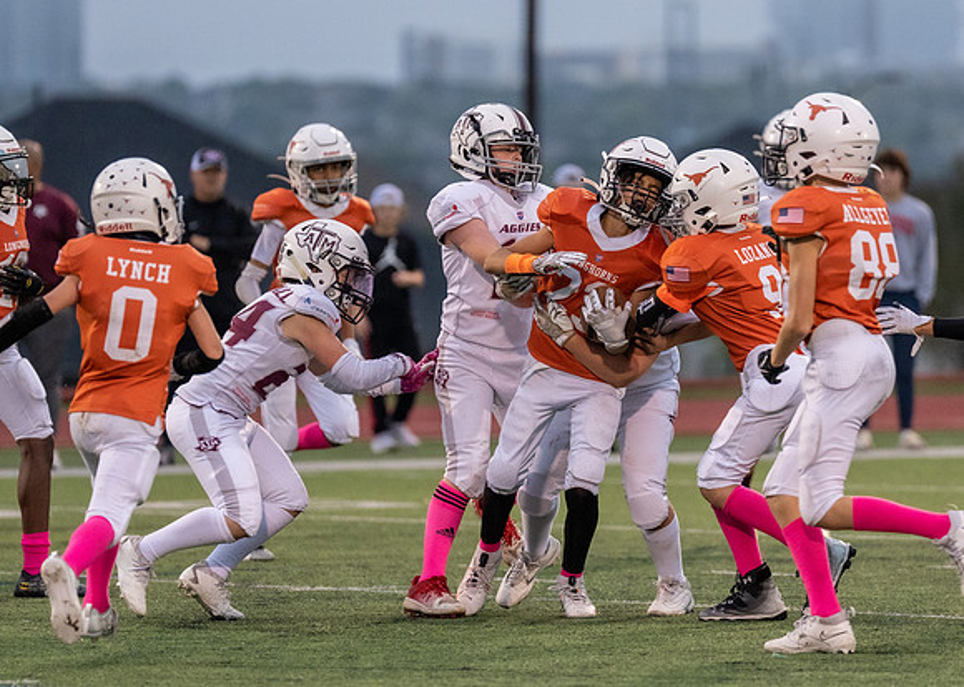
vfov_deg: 3.8
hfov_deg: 5.4
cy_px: 289
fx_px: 10226
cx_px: 560
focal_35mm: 374
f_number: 2.8
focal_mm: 200
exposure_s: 1/1250
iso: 2500
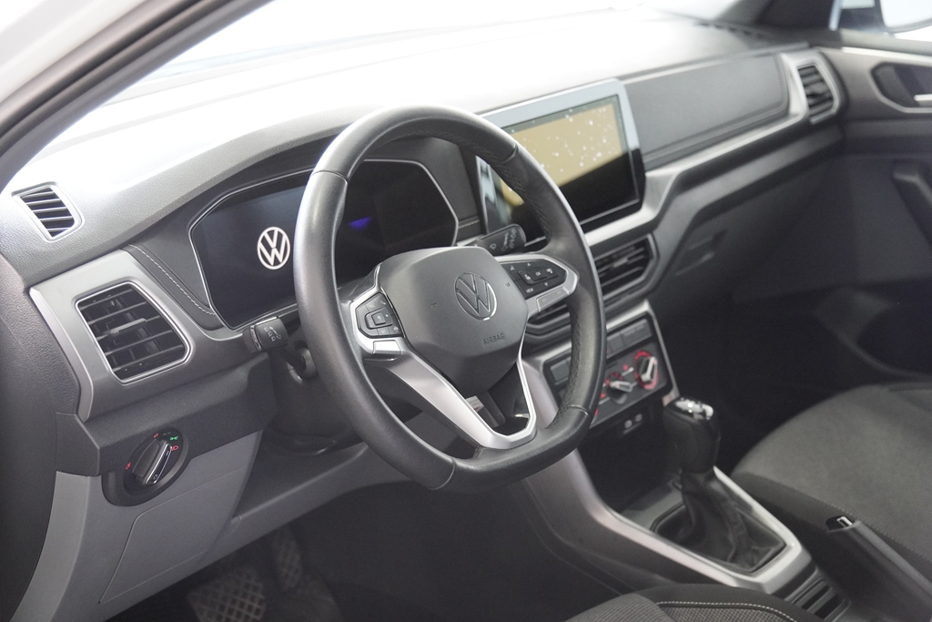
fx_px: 1359
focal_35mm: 52
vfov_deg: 25.8
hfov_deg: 37.8
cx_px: 466
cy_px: 311
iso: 3200
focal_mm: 35
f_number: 2.8
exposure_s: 1/160
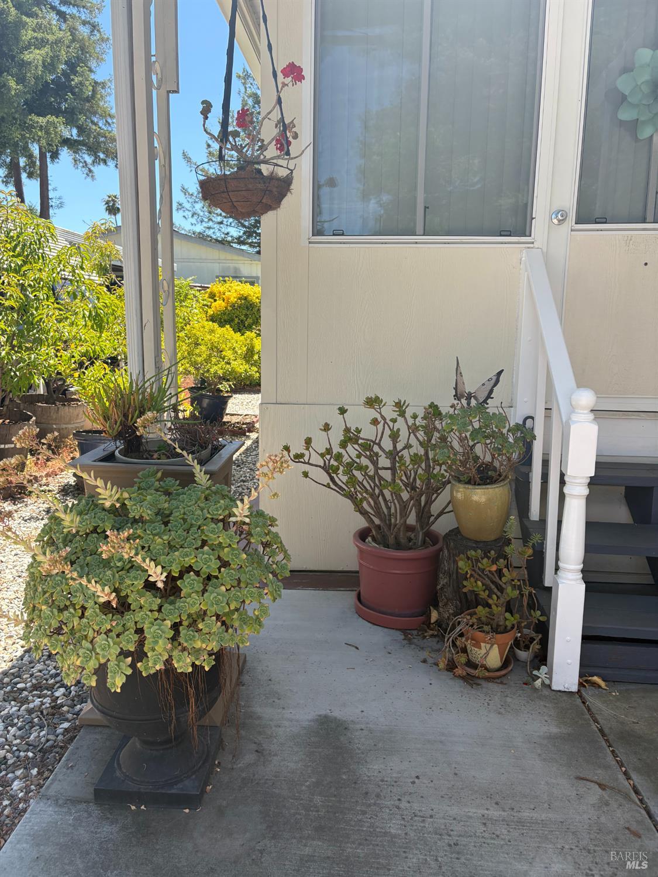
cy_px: 438
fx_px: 659
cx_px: 329
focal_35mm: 26
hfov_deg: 53.1
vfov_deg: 67.3
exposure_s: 1/1117
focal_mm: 5.96
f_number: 1.6
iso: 64
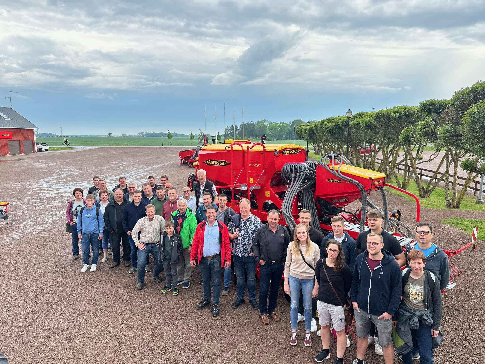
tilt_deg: -7.4
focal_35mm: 24
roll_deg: -0.2
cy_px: 182
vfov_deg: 56.8
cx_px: 242
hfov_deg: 71.6
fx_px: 336
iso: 80
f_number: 1.78
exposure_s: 1/1019
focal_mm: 6.86
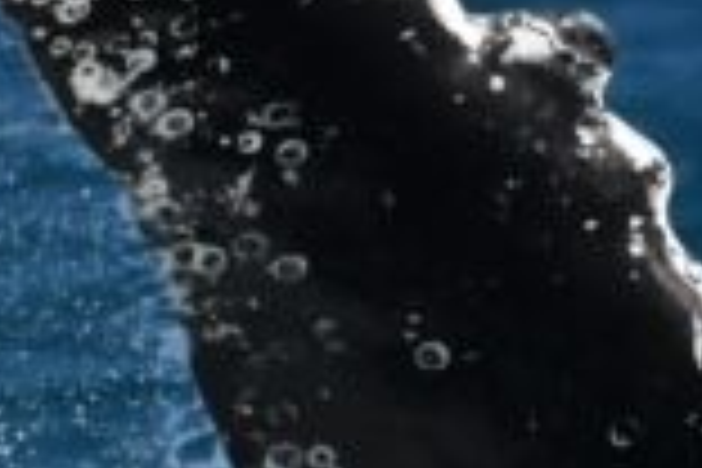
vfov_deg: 0.4
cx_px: -72
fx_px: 60133
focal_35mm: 3084
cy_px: 380
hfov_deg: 0.7
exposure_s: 1/8000
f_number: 6.3
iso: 1250
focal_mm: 600
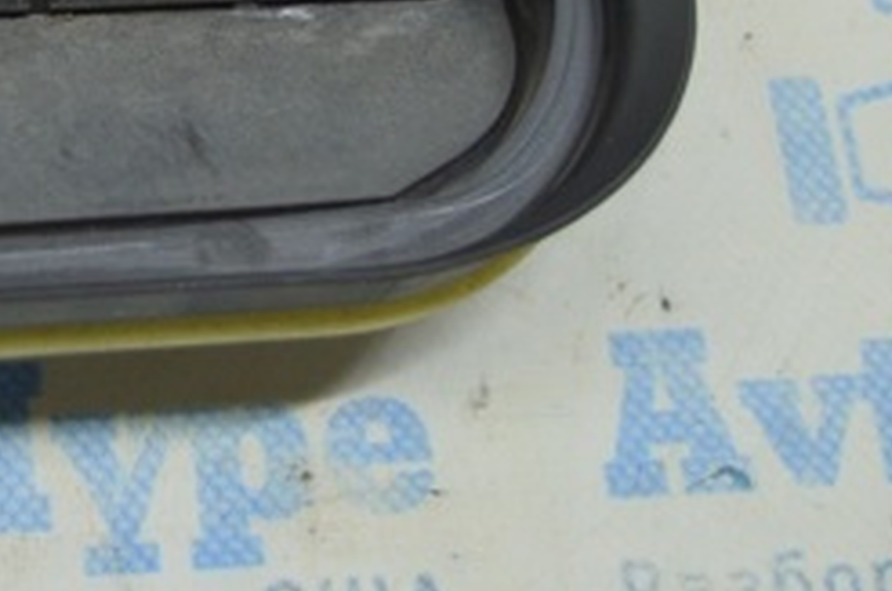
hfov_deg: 18.7
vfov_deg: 12.6
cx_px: -69
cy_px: -136
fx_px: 2604
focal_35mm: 105
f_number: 4
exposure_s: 1/50
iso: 400
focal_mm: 27
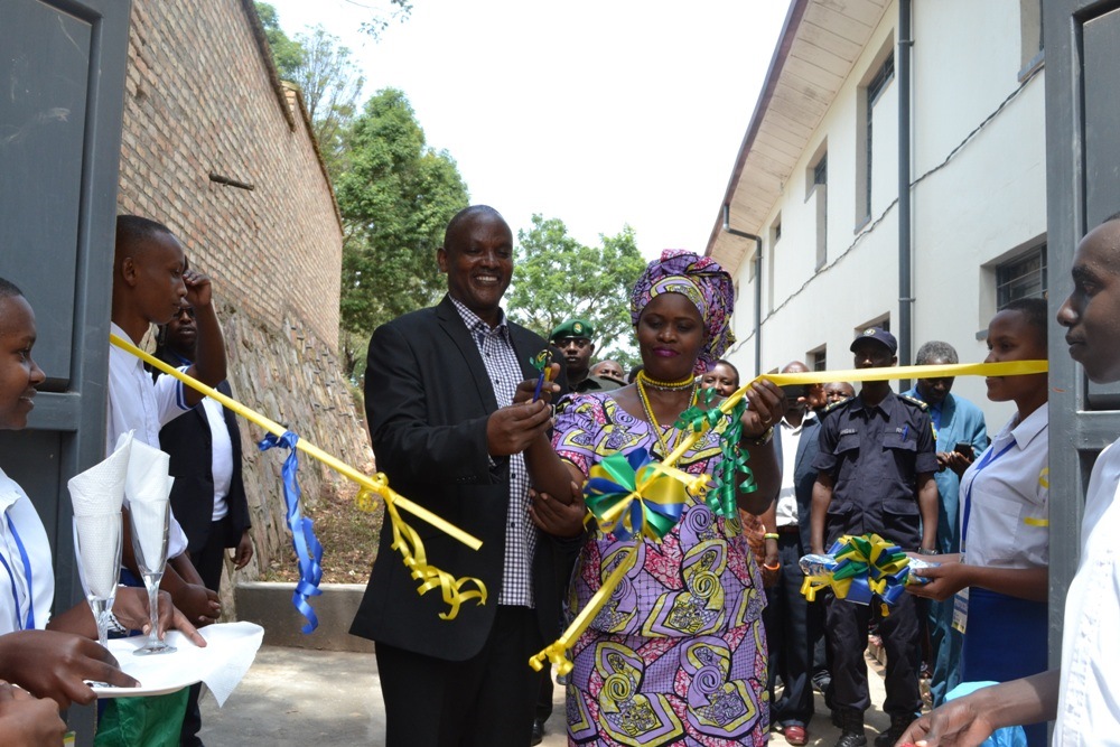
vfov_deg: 36.9
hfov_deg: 53.1
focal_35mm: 36
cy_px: 374
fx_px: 1120
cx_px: 560
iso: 800
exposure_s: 1/400
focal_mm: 24
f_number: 10
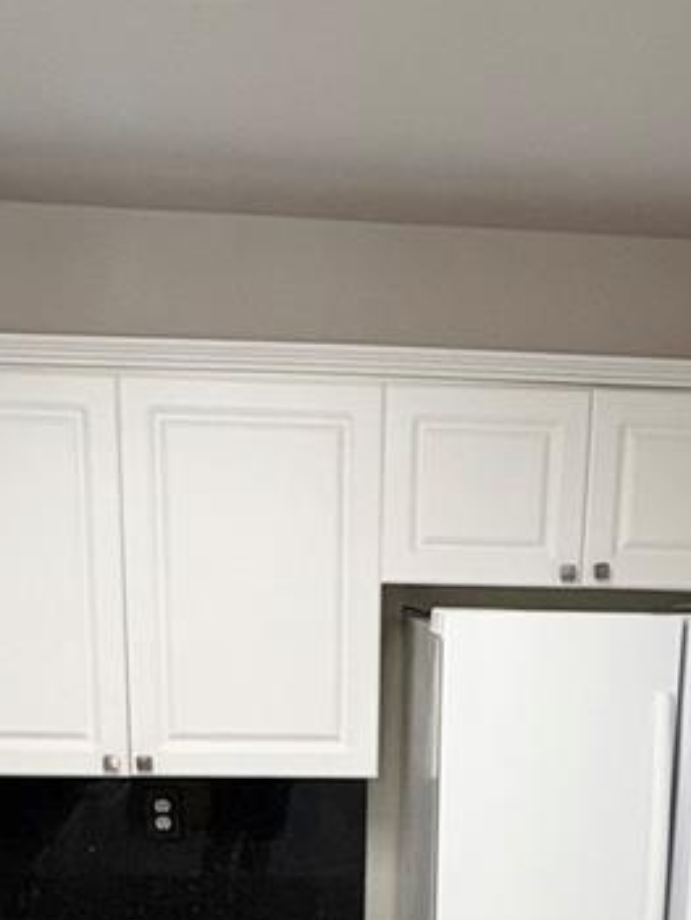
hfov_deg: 30.2
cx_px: 405
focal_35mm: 48
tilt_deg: -14.4
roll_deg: -2.4
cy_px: 894
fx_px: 1276
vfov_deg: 36.2
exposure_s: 1/120
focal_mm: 2.22
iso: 160
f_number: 2.2
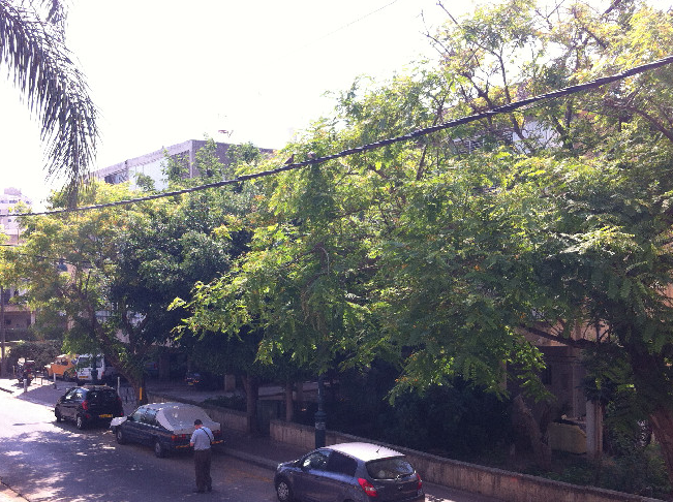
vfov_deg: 33.4
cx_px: 319
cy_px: 298
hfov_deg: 43.9
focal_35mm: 43
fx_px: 835
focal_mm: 3.85
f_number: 2.8
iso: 80
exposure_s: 1/520
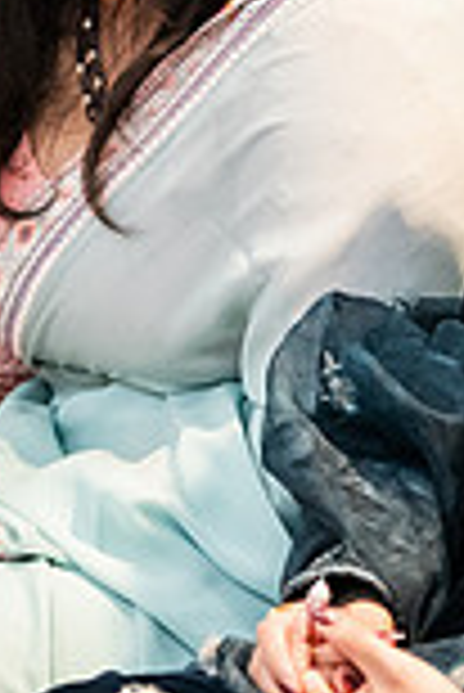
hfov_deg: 3.3
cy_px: 7
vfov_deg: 4.9
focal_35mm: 422
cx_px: 50
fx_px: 8140
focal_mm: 112
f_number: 3.2
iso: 4000
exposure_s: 1/200
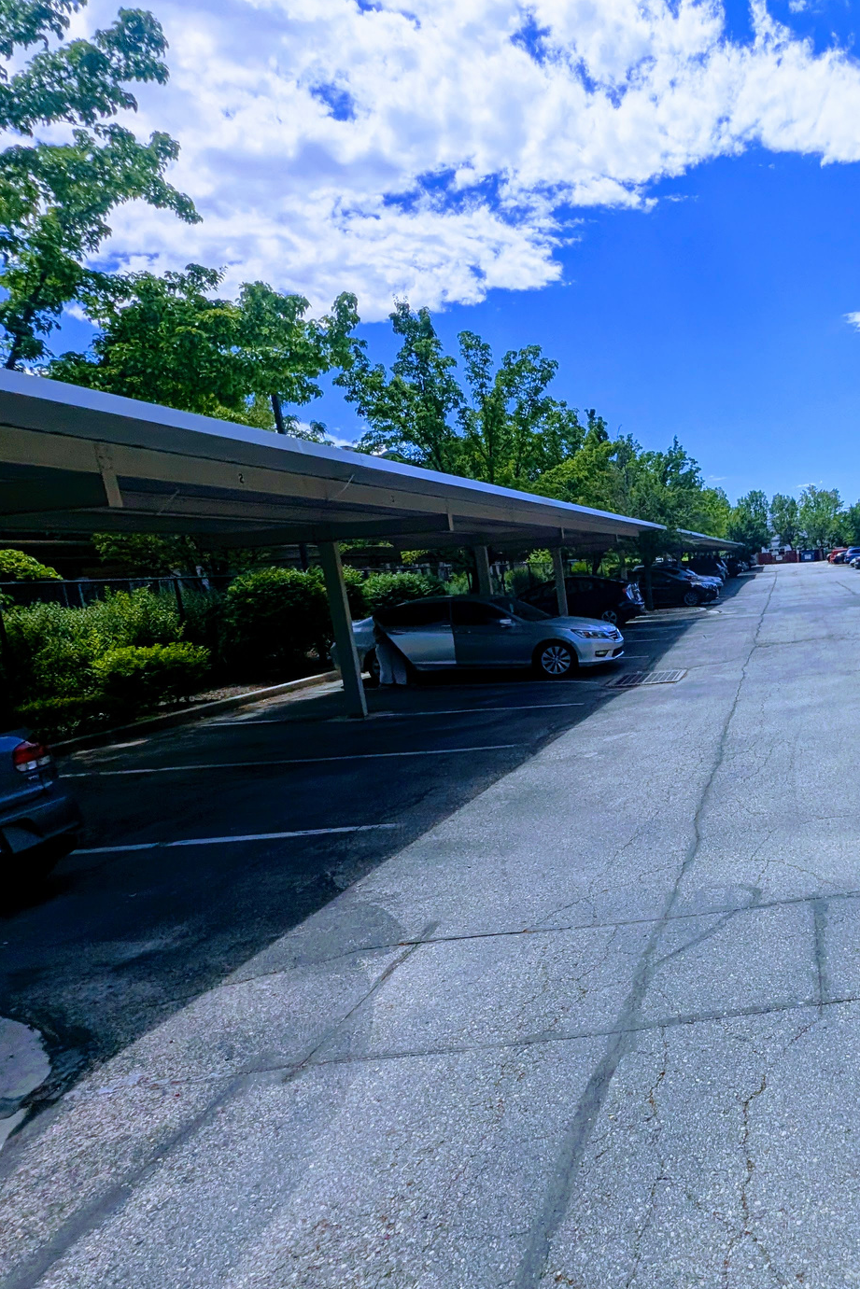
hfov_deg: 51.7
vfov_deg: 83.9
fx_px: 716
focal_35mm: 20
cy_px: 685
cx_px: 827
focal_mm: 1.95
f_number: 2.2
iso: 47
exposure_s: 1/2762
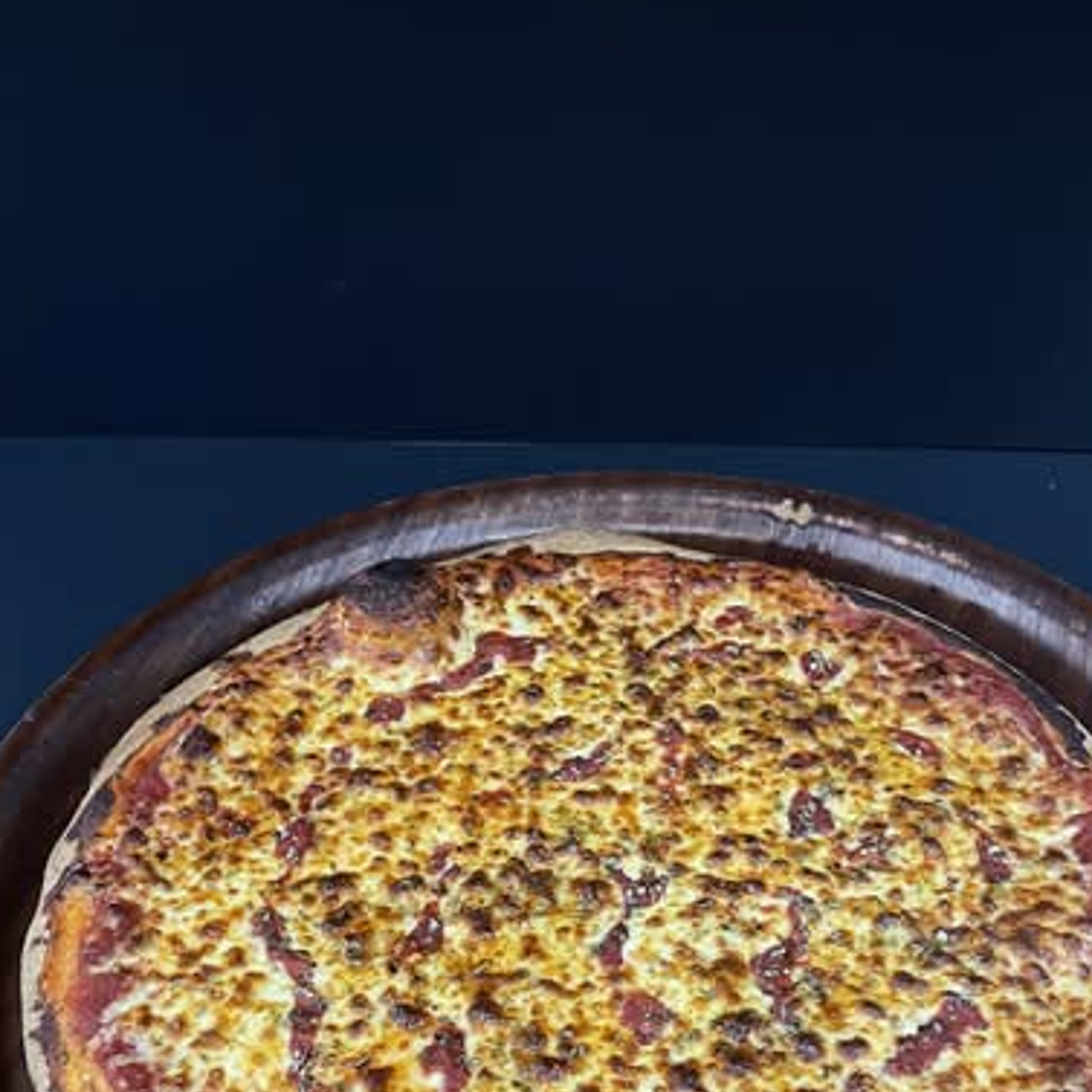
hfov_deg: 39.1
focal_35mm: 43
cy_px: 786
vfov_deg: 38.4
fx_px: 1535
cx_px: 585
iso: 100
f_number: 1.6
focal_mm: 5.1
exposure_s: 1/50
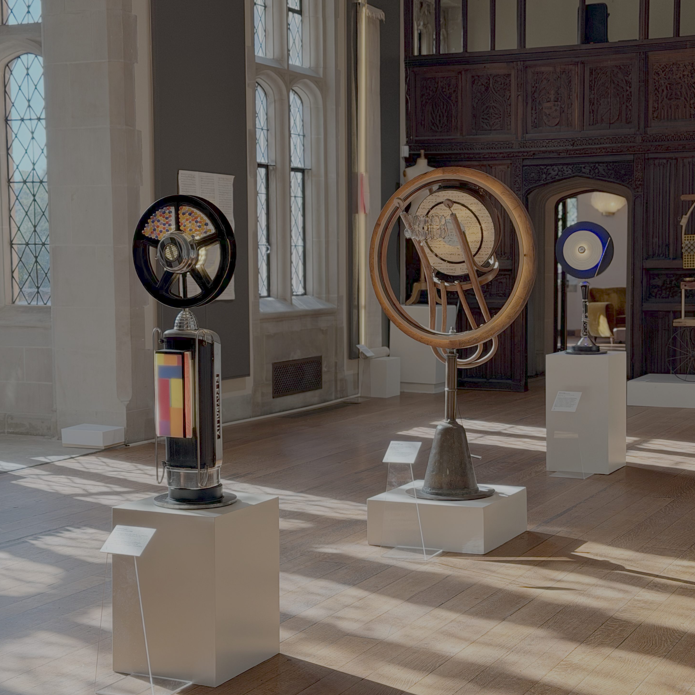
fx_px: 1340
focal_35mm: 59
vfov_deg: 29.1
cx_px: 390
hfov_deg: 29.0
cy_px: 357
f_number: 1.78
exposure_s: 1/277
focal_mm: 6.76
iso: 80
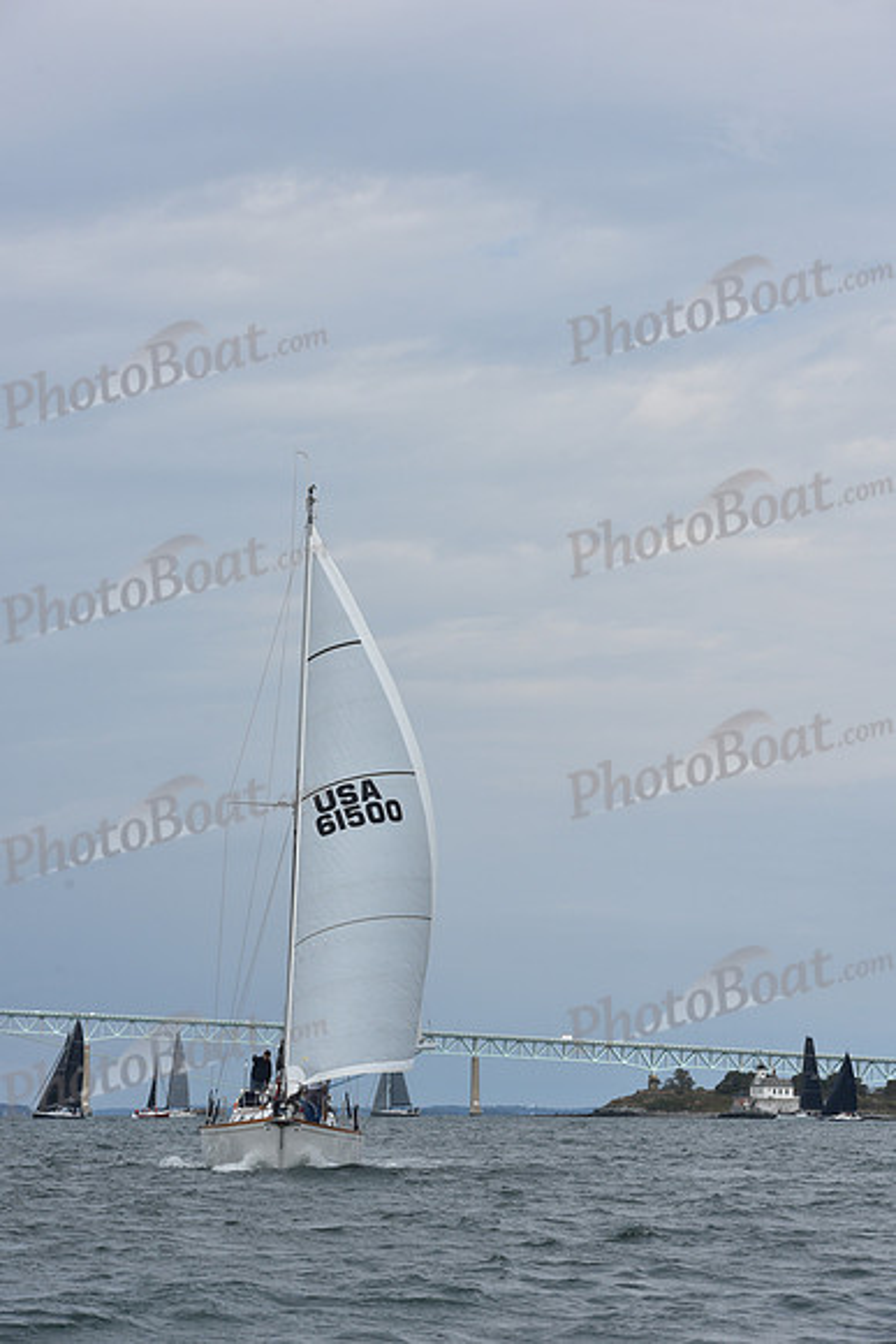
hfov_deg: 11.8
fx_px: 4328
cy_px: 672
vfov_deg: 17.6
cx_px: 448
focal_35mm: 116
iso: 320
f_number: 10
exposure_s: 1/1000
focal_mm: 116
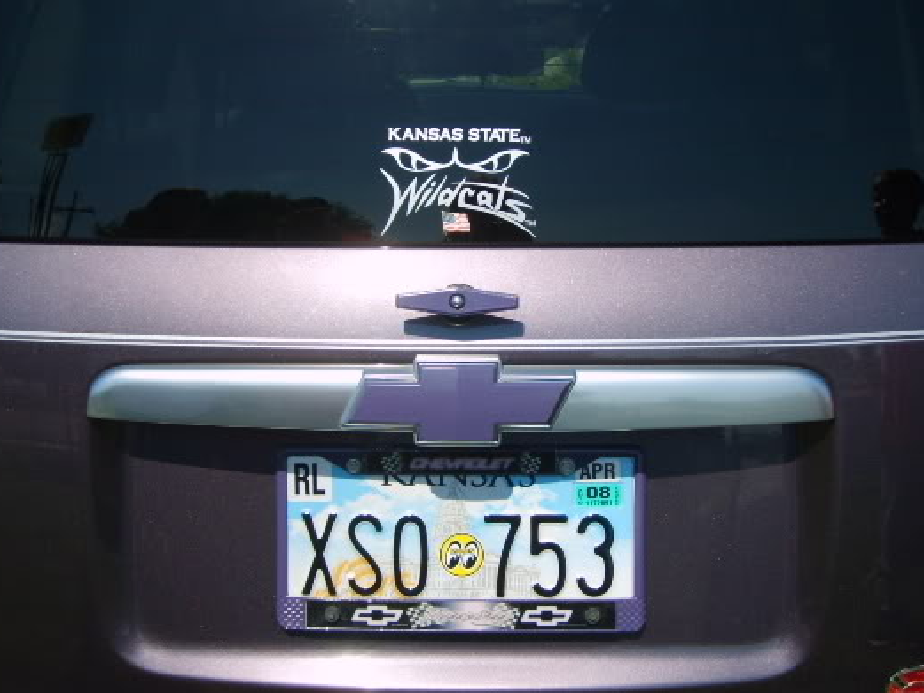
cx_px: 456
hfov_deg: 43.8
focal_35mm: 43
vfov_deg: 33.6
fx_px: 1148
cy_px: 340
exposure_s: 1/180
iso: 50
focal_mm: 5.8
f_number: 7.1
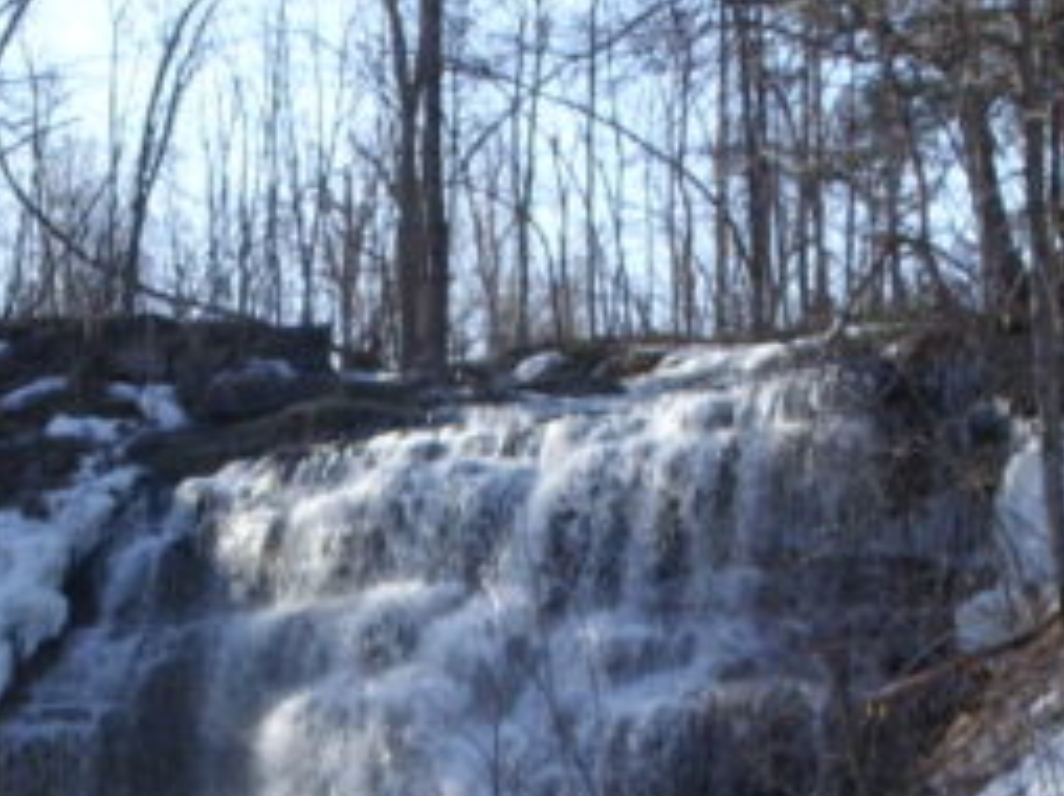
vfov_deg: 12.8
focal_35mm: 115
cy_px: 725
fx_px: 3531
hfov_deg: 17.0
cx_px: 243
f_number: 4.9
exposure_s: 1/192
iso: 50
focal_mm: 6.3
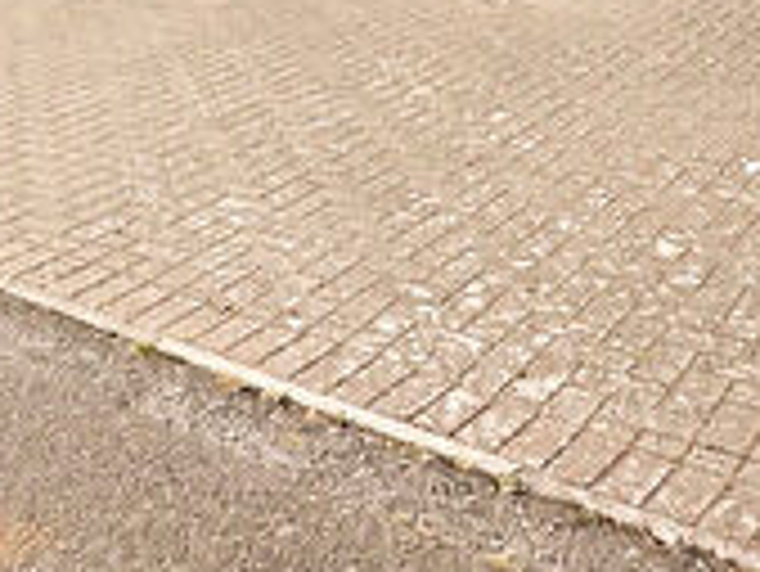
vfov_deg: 18.2
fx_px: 1274
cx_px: 328
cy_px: -538
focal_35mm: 58
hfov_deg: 33.2
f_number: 2.2
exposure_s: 1/2257
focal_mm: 2.22
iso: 50
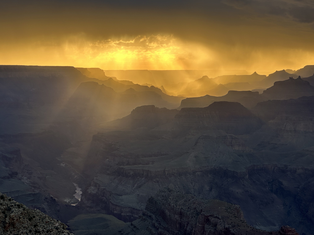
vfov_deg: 19.1
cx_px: 157
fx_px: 698
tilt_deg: -4.0
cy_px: 118
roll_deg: -0.4
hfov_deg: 25.3
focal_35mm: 77
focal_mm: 9
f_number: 2.8
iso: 32
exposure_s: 1/187
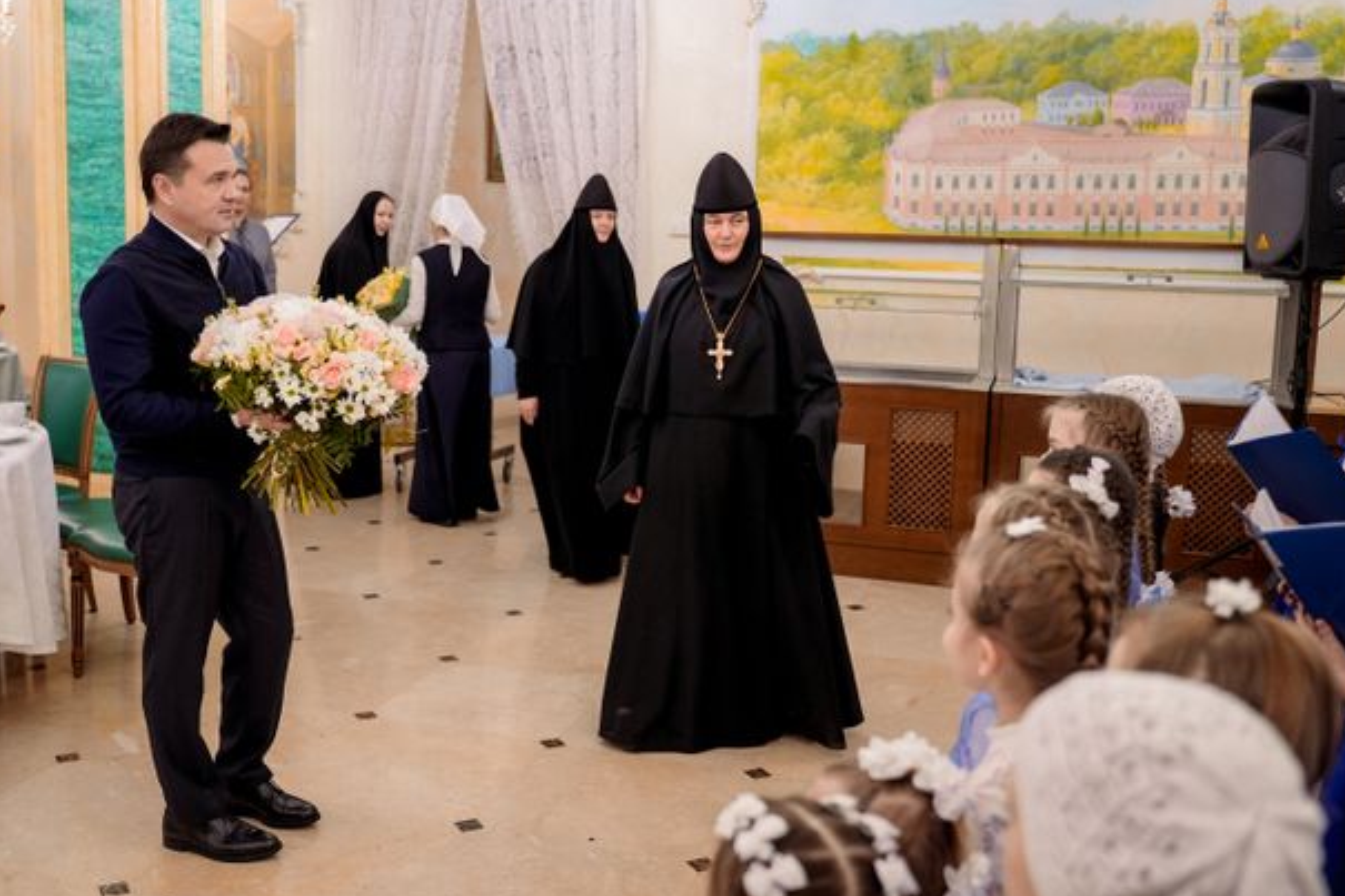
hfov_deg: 51.7
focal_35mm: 37
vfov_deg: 35.9
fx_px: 1382
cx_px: 581
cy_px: 394
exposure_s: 1/200
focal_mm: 32
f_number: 2.8
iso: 1600
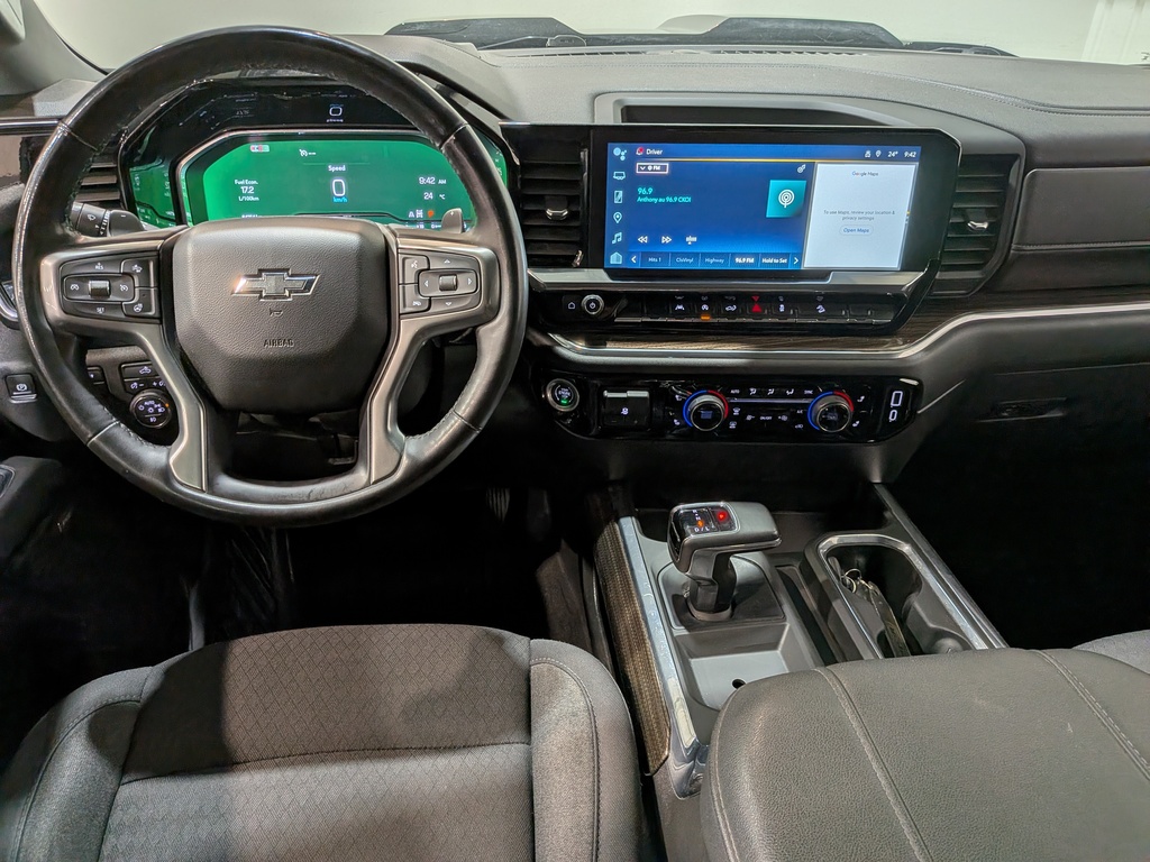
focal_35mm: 24
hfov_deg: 71.6
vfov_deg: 56.8
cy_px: 431
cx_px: 575
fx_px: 797
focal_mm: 4.53
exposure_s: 1/133
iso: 26
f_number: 1.7
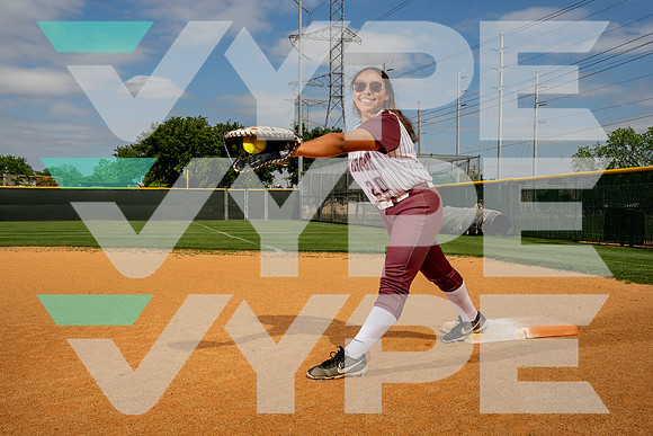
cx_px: 326
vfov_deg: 40.0
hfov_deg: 57.2
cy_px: 218
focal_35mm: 33
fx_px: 599
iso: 100
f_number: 16
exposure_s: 1/250
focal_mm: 33
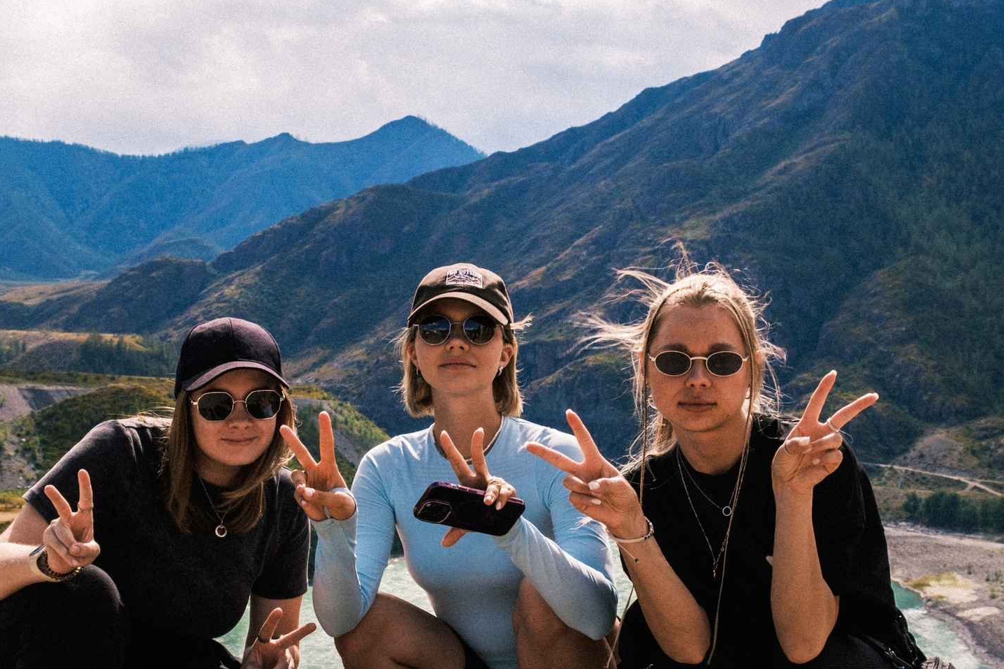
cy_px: 481
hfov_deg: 35.0
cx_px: 472
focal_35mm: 57
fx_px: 1590
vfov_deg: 23.6
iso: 160
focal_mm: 21.4
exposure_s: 1/200
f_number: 8
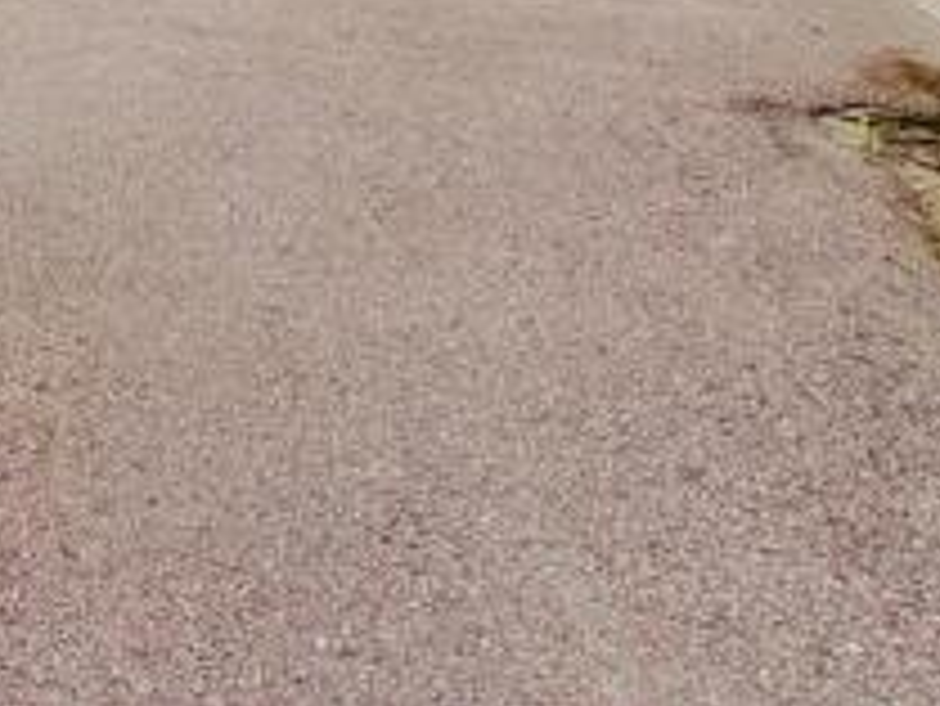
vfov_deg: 28.4
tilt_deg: -1.0
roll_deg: -0.5
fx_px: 1060
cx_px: -164
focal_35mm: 39
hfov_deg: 37.4
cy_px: -268
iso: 40
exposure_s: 1/734
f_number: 2.2
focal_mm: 2.22
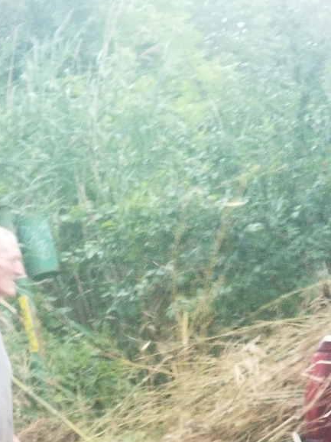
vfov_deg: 17.7
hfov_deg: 13.6
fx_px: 1378
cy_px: 453
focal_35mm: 108
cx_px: 63
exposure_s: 1/23
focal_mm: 6
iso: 160
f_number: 2.4
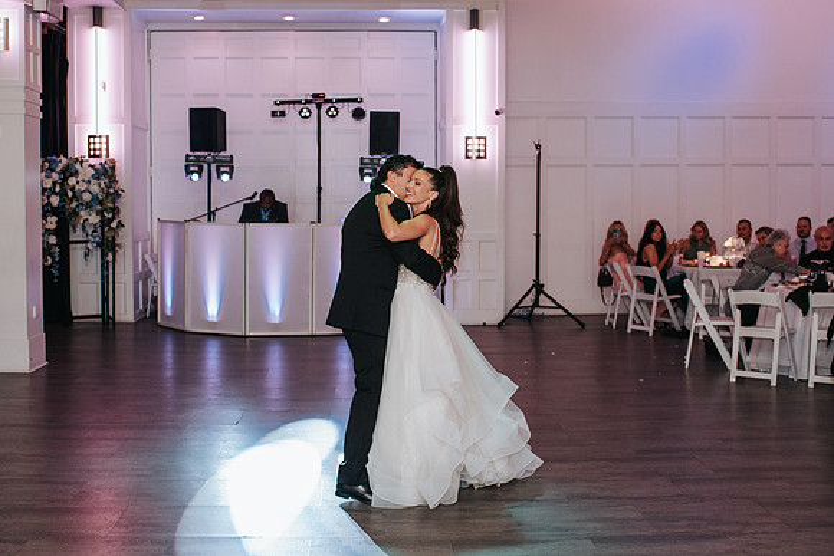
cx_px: 394
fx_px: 1064
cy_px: 258
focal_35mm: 46
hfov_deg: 42.8
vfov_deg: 29.3
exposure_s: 1/200
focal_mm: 35
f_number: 2.8
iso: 1000
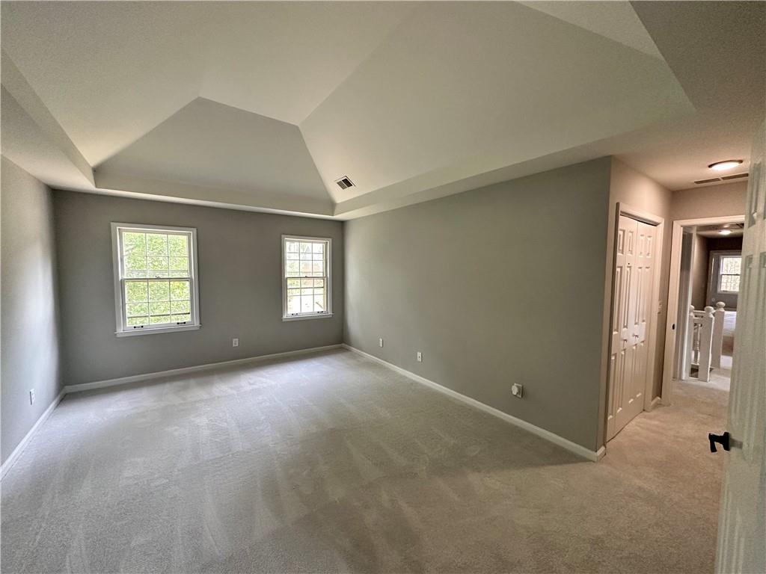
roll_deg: -0.6
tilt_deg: -4.4
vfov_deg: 85.7
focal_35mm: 14
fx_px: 310
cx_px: 383
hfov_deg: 102.1
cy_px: 287
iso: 250
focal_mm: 2.22
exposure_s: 1/120
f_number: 2.2
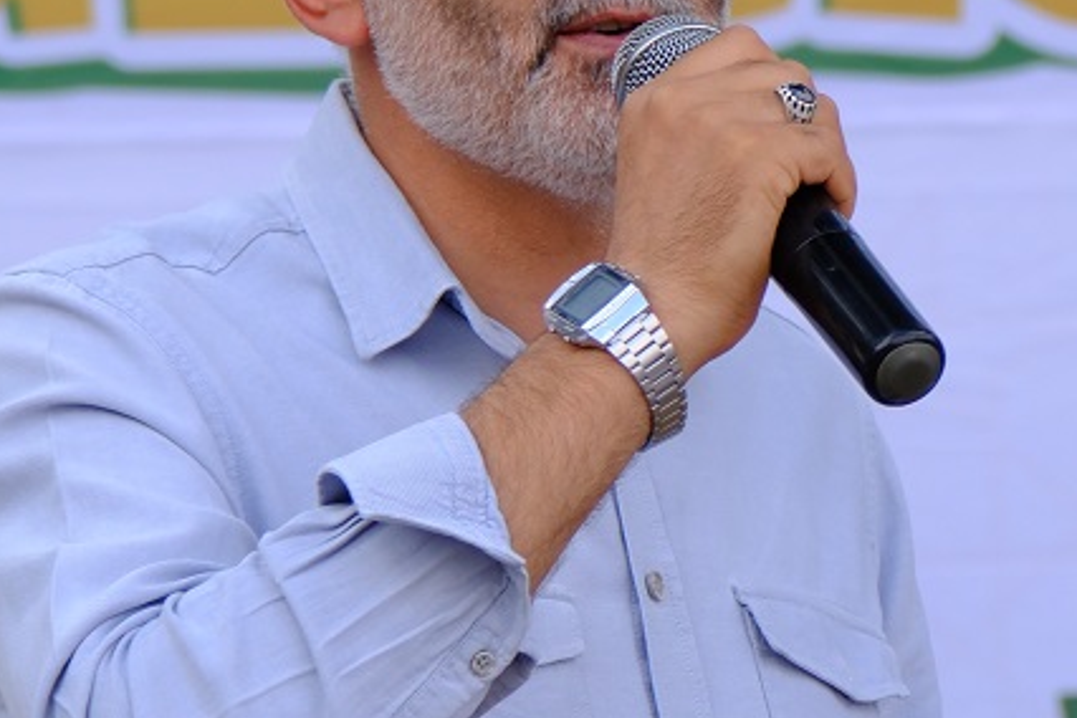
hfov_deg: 5.3
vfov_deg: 3.6
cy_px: 311
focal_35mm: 385
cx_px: 903
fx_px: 11517
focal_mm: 80
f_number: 4
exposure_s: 1/320
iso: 320
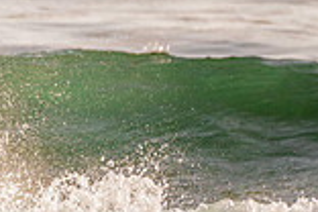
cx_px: -271
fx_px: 20183
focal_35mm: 2285
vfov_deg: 0.6
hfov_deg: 0.9
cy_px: 177
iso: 280
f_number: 5.6
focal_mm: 500
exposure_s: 1/2000
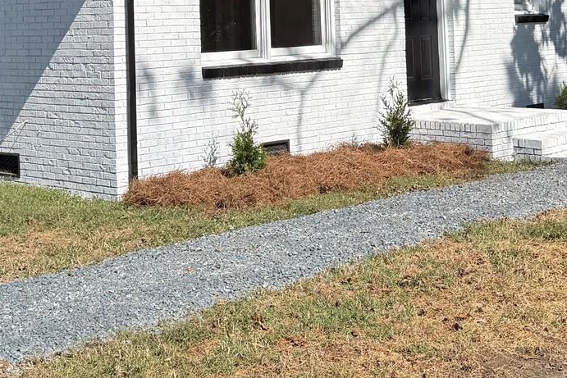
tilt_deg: +2.3
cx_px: 207
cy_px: -24
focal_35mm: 74
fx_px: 1166
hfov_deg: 27.2
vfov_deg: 17.9
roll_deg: +2.1
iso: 80
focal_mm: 6.76
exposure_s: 1/4405
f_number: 1.78
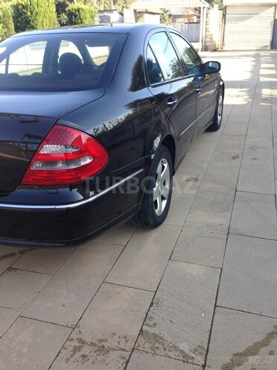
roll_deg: +1.9
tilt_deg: -20.8
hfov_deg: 42.9
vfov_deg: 55.4
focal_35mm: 33
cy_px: 185
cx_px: 138
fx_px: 352
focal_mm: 4.12
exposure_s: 1/313
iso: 50
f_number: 2.4
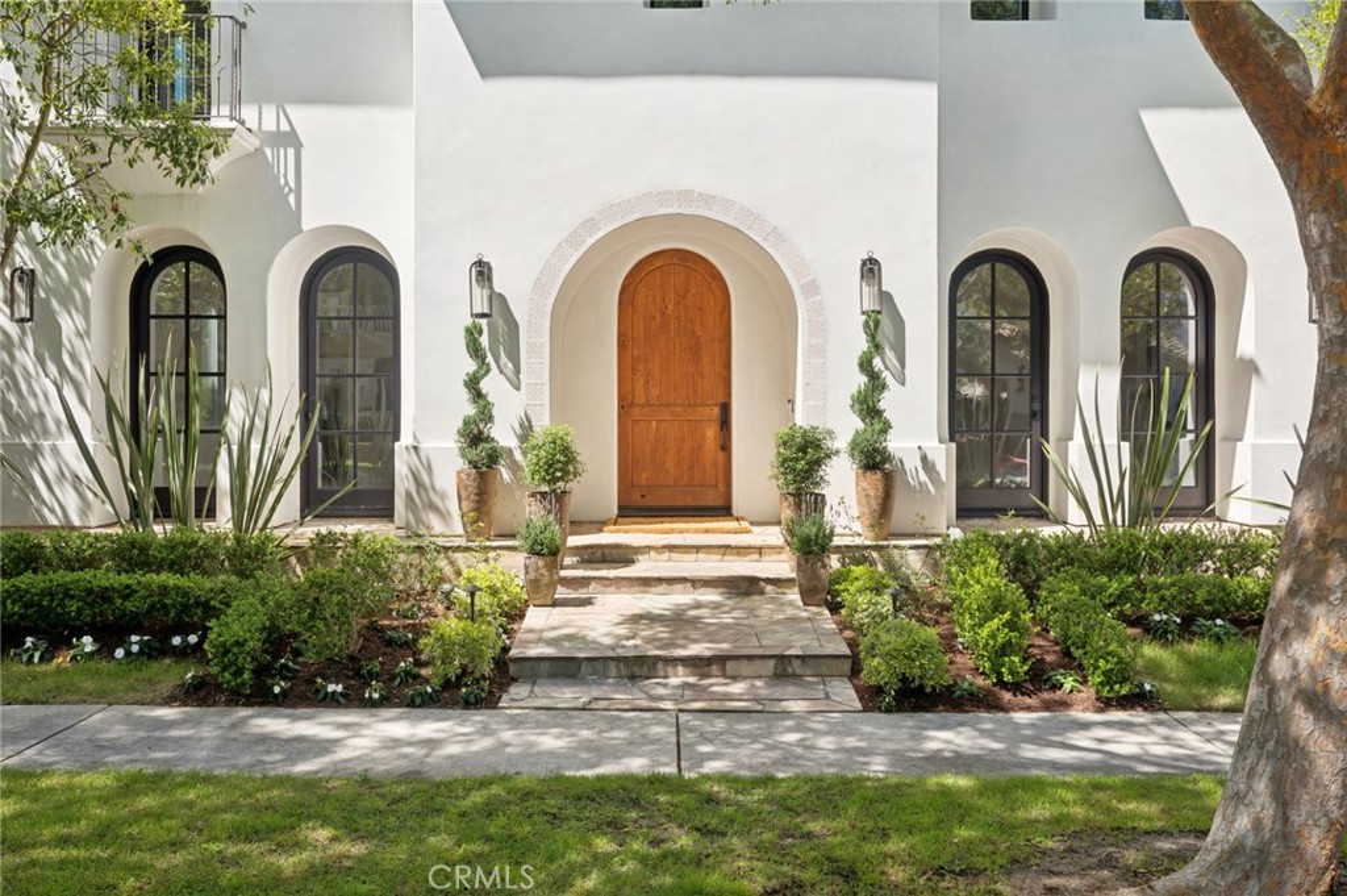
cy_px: 448
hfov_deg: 62.0
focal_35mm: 30
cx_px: 674
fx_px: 1122
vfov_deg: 43.5
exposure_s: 1/125
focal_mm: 30
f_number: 9
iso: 80
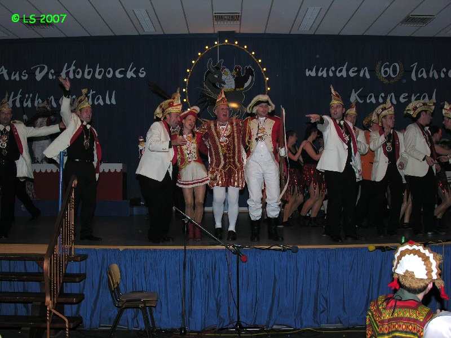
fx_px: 456
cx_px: 226
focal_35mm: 35
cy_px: 169
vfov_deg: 40.7
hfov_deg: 52.6
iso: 50
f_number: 4
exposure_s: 1/60.1
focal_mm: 8.9
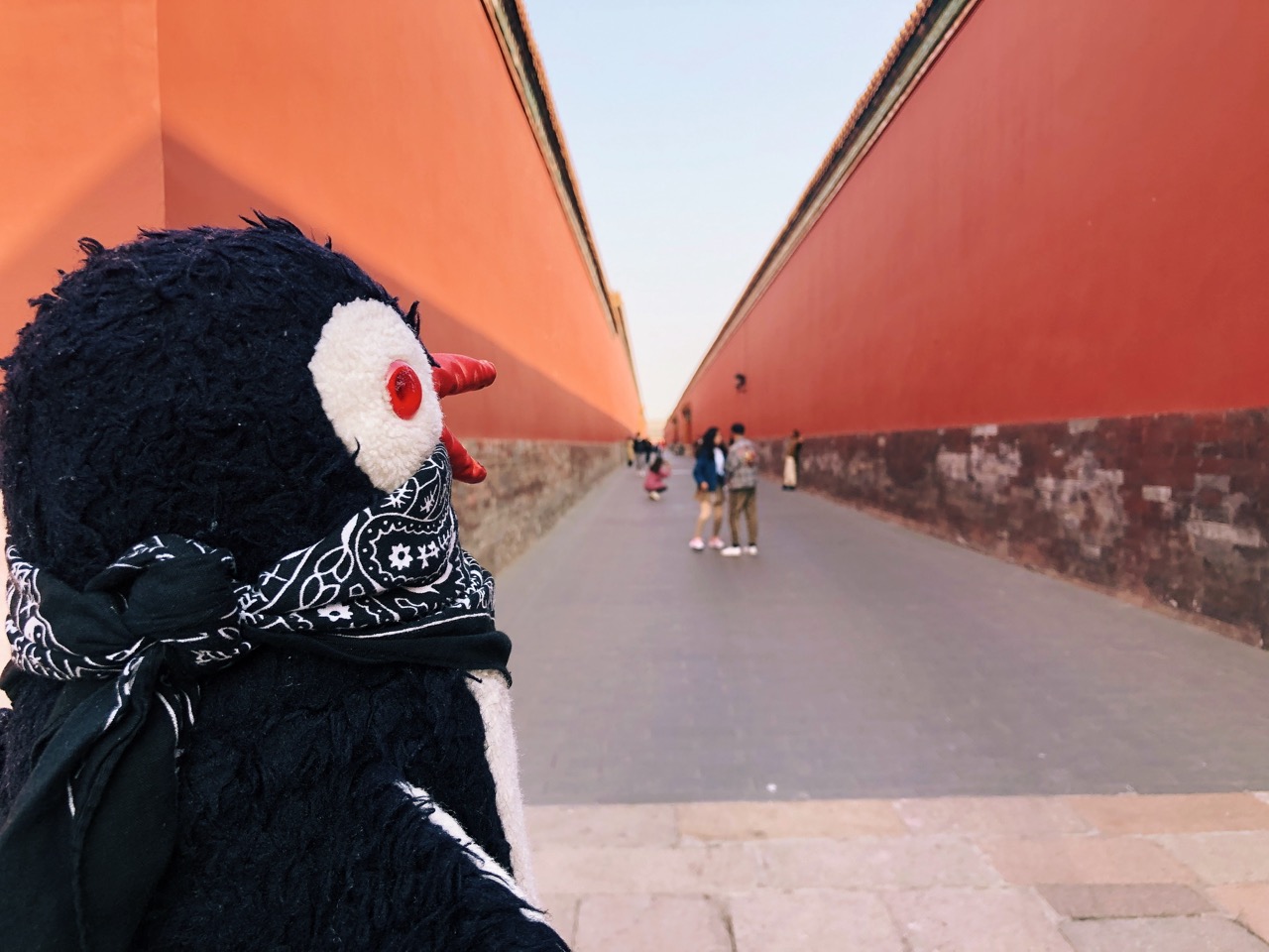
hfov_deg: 63.4
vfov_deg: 49.7
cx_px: 634
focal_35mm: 28
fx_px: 1026
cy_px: 476
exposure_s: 1/361
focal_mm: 3.99
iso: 20
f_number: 1.8
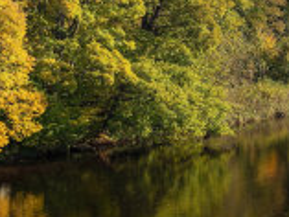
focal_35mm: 90
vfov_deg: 16.4
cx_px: 409
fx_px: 752
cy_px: 66
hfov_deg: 19.5
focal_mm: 24
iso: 100
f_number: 5
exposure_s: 1/400
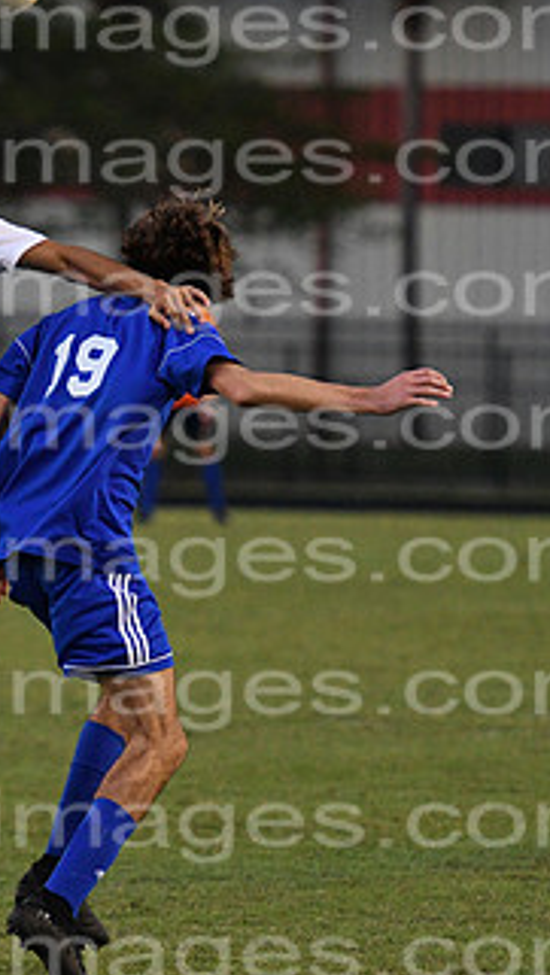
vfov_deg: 4.9
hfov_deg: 2.8
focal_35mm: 440
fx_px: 11385
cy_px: 494
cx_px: -67
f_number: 3.2
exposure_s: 1/800
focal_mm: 155
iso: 3200
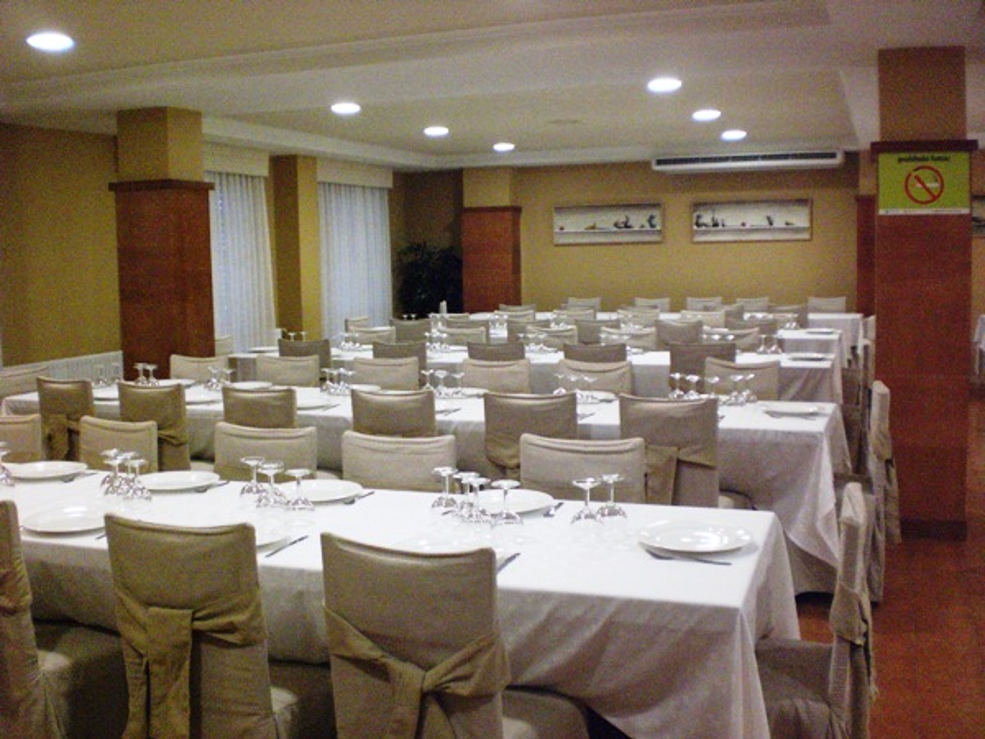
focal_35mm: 38
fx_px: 1081
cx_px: 492
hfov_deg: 49.0
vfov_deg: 37.7
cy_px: 370
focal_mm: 6.3
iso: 800
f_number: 3.1
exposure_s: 1/80
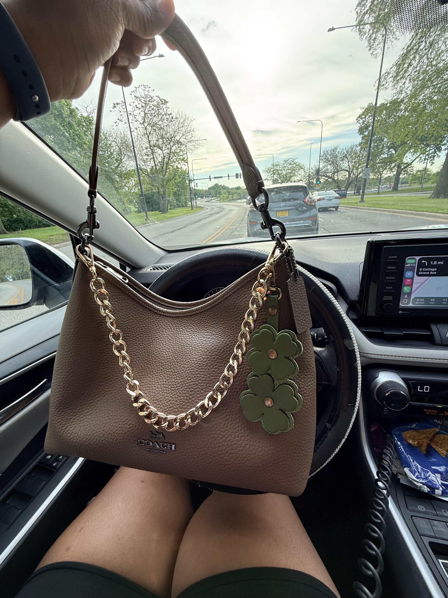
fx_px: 242
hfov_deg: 85.7
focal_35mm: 14
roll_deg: +4.5
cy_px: 299
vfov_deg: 102.1
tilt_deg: -21.8
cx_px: 224
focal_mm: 2.22
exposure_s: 1/203
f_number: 2.2
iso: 64
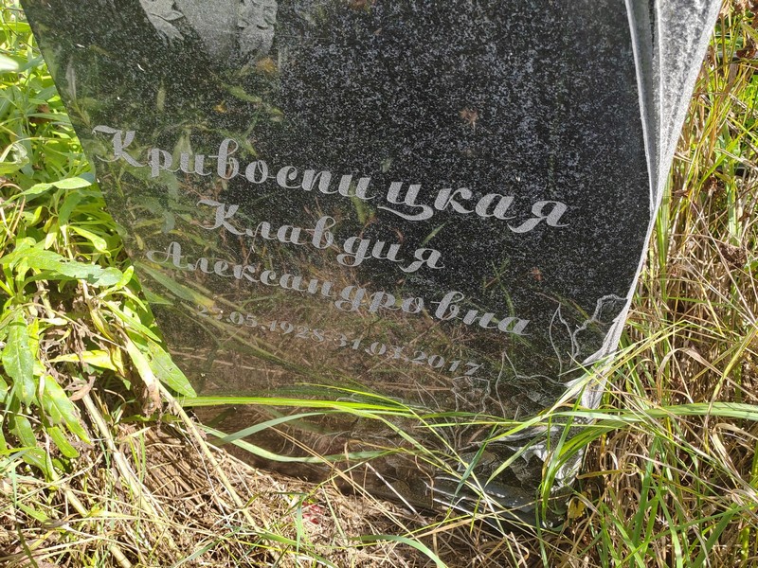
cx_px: 379
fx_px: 591
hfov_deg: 65.3
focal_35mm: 27
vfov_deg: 51.4
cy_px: 284
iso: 100
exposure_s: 1/660
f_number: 1.9
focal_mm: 5.52
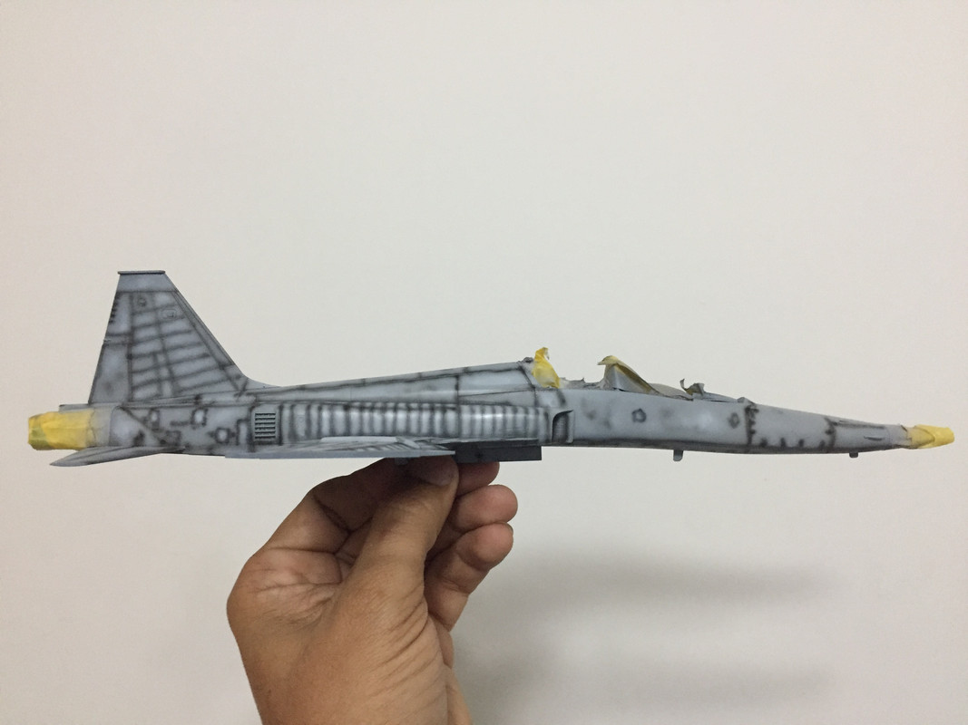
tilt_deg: -8.8
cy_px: 362
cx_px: 484
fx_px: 811
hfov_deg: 61.7
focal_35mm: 29
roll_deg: +1.3
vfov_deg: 48.2
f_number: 2.2
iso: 250
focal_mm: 4.15
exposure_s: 1/24
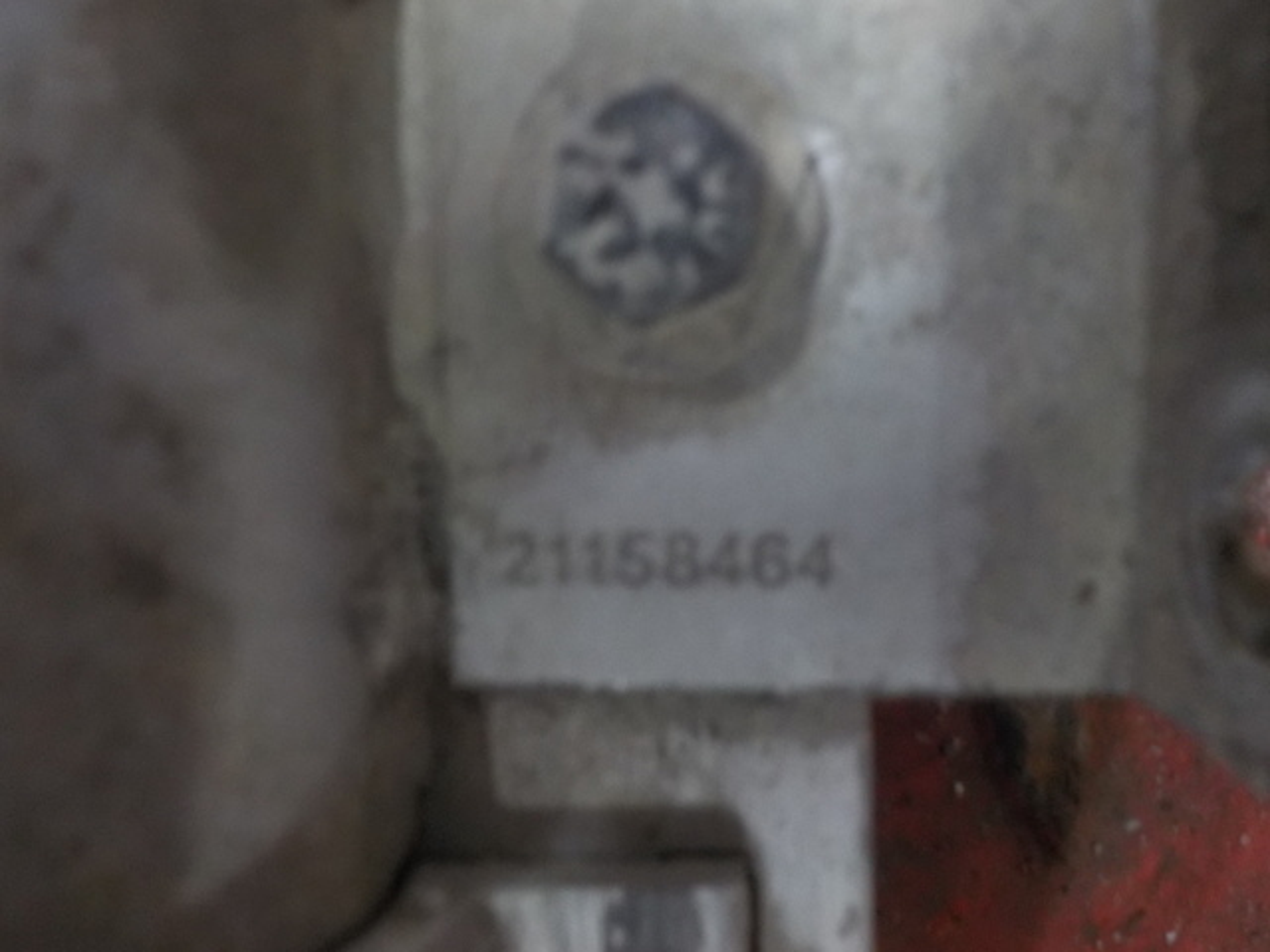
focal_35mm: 30
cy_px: 476
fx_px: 1101
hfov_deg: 60.0
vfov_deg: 46.8
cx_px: 635
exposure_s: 1/15
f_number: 3.3
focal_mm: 4.1
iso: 500
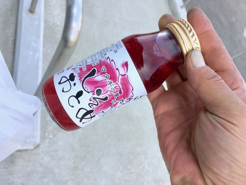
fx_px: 206
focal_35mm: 29
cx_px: 123
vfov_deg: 48.2
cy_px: 92
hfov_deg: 61.7
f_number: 2.2
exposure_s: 1/416
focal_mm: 4.15
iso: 25
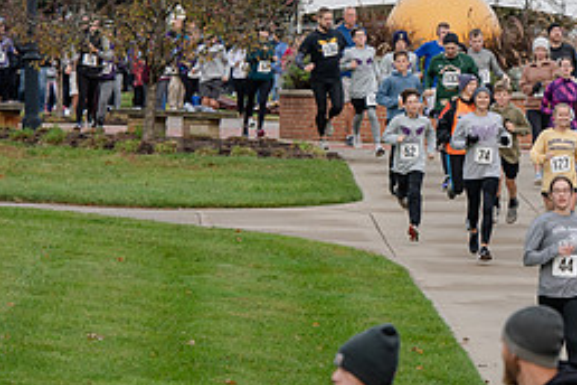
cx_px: 539
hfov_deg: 6.3
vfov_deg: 4.2
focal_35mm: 326
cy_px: 106
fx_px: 5225
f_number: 6.3
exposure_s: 1/400
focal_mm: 145
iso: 500
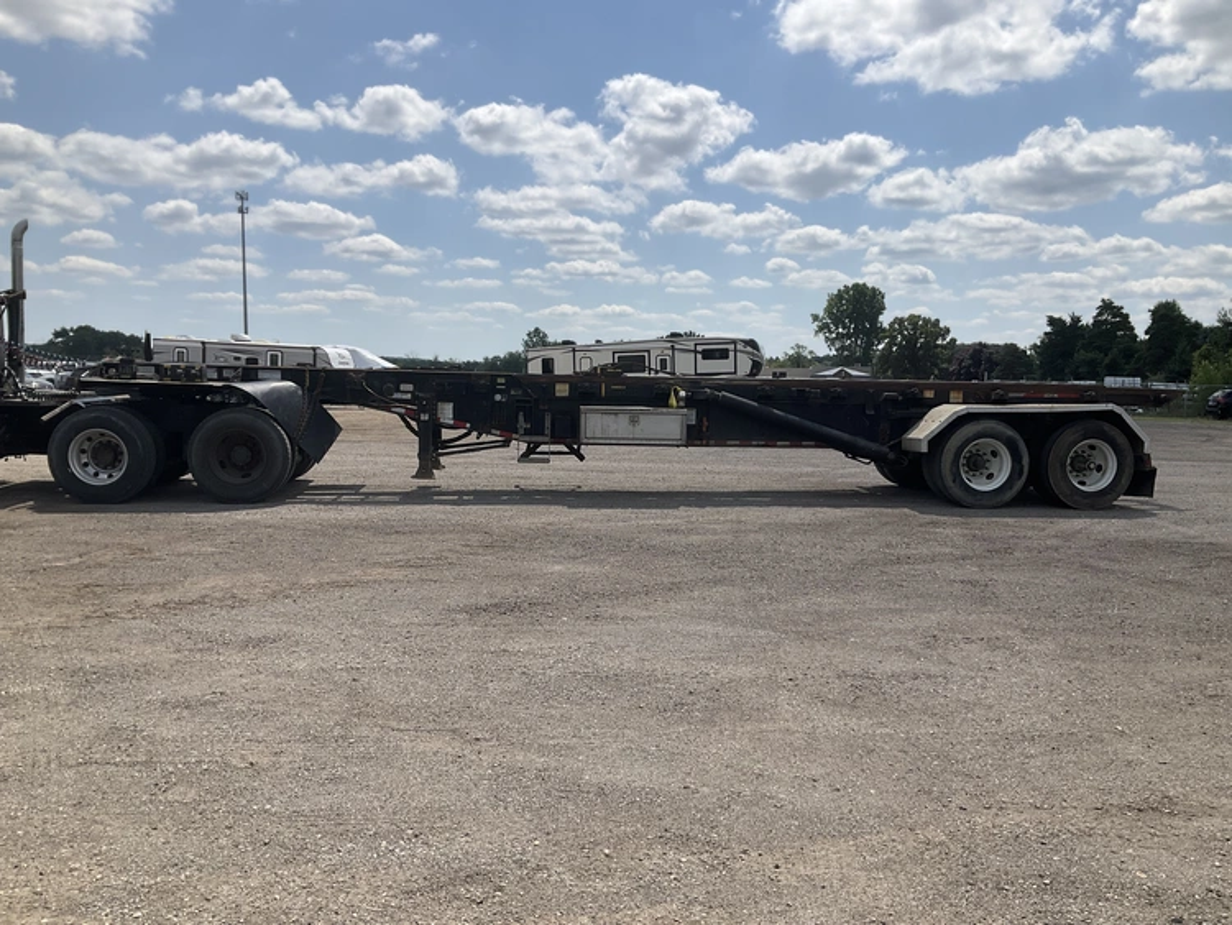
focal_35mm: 29
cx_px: 616
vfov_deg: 48.3
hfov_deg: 61.6
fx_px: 1032
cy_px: 462
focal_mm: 3
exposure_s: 1/3322
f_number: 1.8
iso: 25
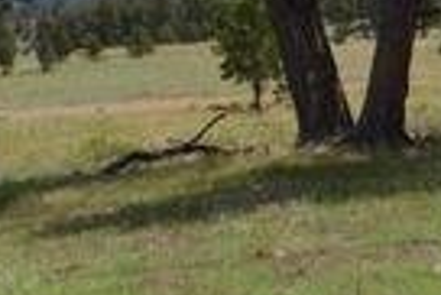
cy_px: -112
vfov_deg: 6.9
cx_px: -195
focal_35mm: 198
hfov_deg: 10.1
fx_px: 2428
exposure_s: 1/125
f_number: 5.6
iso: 100
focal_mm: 28
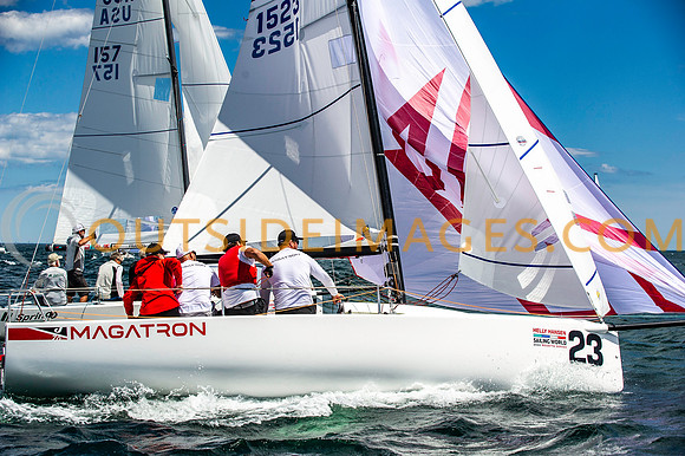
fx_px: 1521
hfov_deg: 25.4
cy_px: 228
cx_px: 342
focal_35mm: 80
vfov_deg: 17.0
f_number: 5.6
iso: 500
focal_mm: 80
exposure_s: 1/5000
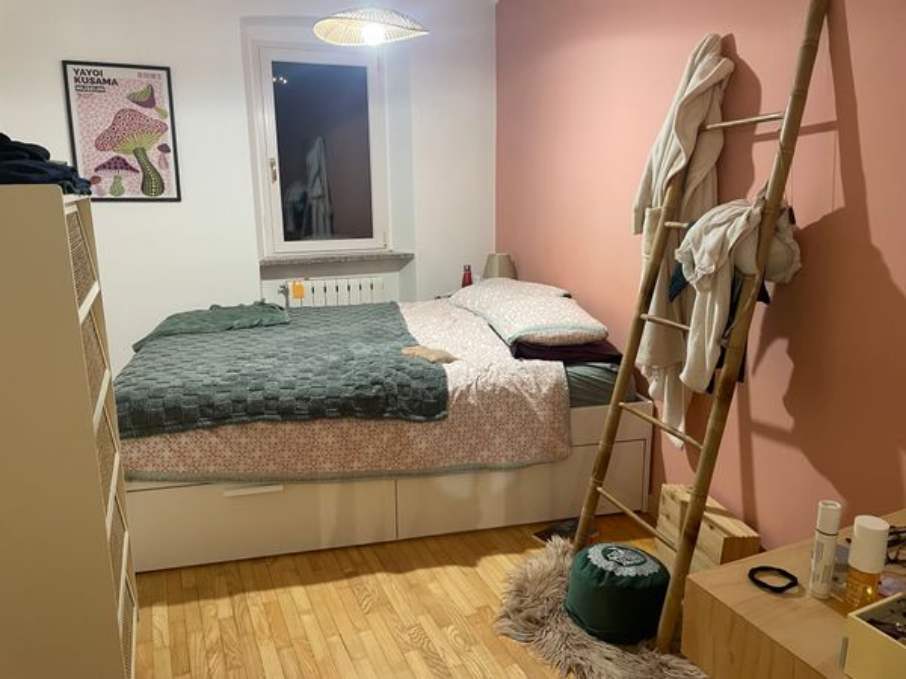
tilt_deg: -13.0
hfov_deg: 67.3
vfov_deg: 53.1
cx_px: 453
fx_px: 680
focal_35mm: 26
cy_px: 340
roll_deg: +1.4
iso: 200
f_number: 1.6
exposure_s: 1/50
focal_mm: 4.2
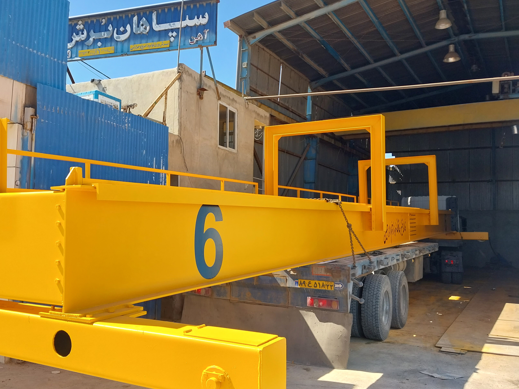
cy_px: 197
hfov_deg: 54.7
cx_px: 192
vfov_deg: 42.9
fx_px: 495
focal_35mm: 33
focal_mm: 4
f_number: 1.8
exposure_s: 1/351
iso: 20
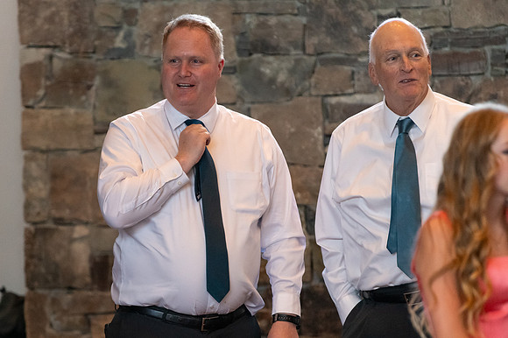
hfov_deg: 6.7
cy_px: 235
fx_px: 4358
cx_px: 154
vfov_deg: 4.4
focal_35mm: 309
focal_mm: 185
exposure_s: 1/320
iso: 3200
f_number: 2.8
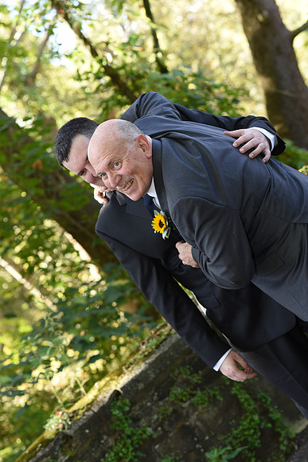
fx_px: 1090
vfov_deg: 23.9
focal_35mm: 85
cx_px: 154
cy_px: 231
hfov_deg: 16.1
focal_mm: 85
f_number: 4.5
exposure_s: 1/200
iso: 500
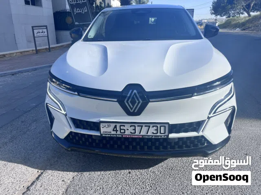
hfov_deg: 67.3
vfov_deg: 53.1
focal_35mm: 26
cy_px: 98
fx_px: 196
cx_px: 130
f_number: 1.6
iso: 50
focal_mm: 5.1
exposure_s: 1/2825
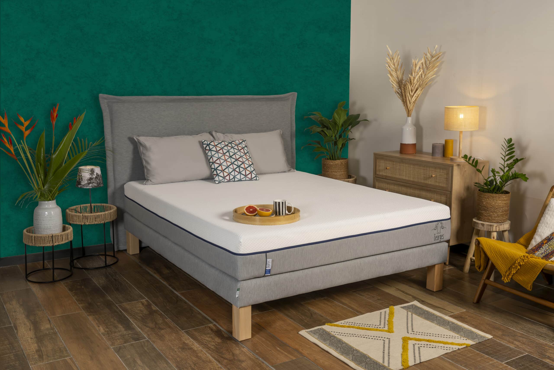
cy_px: 185
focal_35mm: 37
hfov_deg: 51.9
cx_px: 277
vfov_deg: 35.9
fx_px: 569
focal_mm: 37
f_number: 8
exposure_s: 1/80
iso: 200
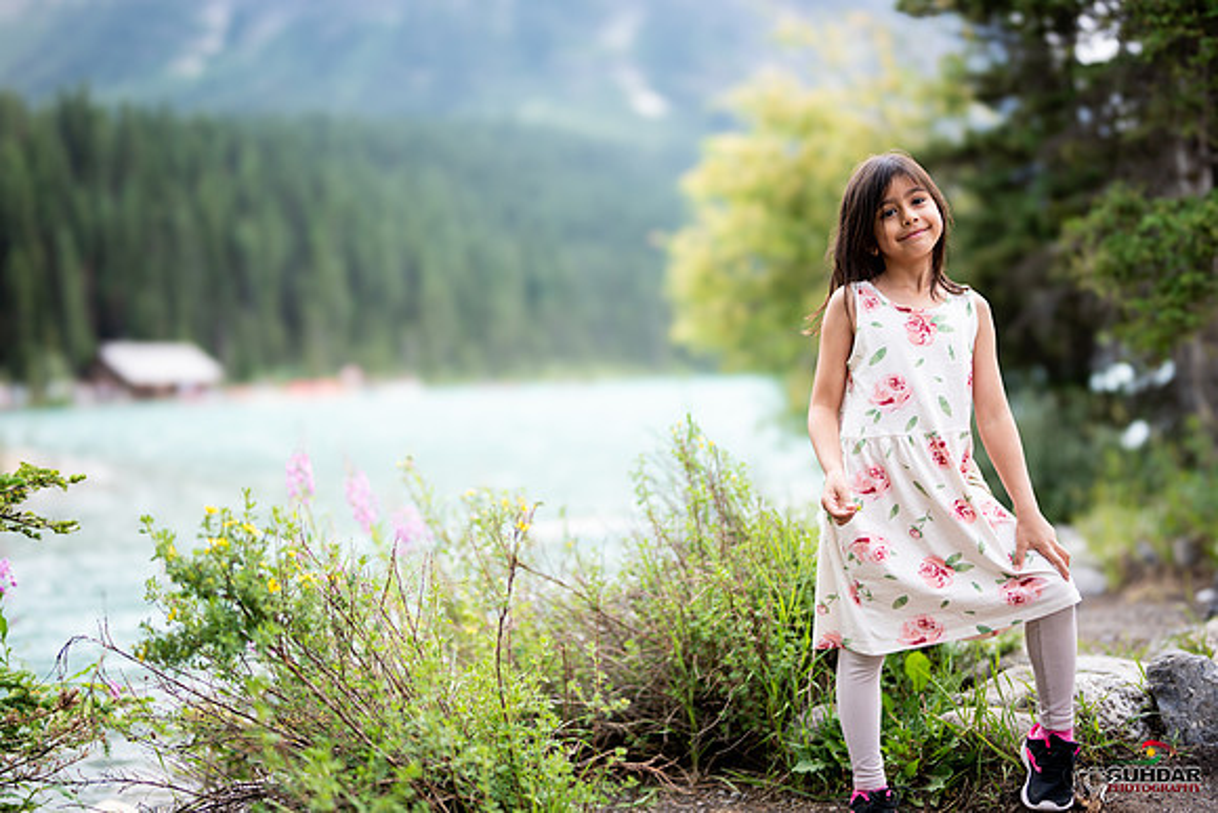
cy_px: 406
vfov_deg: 37.9
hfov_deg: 54.4
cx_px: 609
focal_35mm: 35
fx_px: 1184
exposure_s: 1/4000
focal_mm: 35
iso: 200
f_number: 1.2
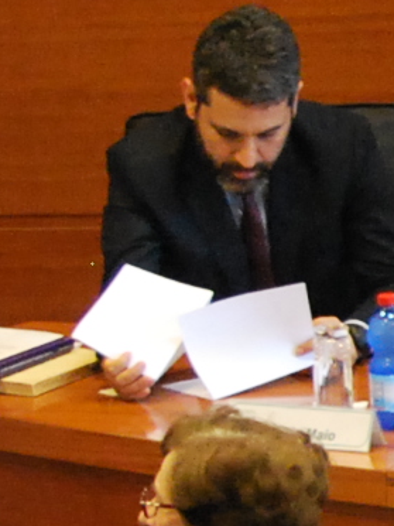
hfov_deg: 2.4
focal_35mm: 619
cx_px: 1473
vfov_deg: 3.2
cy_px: 618
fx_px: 9390
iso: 1100
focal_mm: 55
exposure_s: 1/30
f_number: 4.5
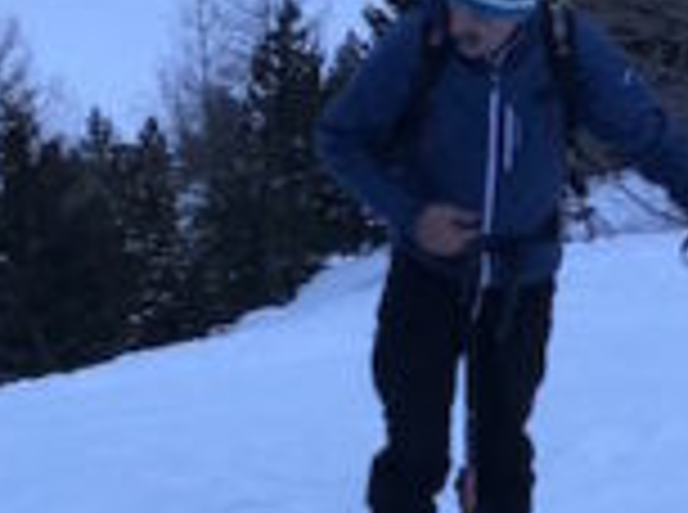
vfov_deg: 7.9
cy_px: 189
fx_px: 3728
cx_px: 229
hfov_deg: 10.5
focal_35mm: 188
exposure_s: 1/17
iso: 40
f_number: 1.8
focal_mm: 4
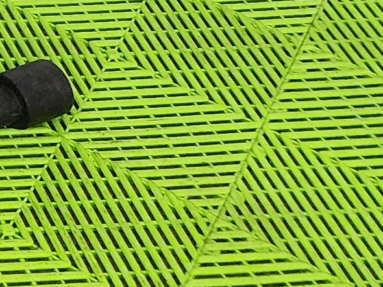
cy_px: -545
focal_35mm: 156
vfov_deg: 8.2
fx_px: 1725
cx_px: -734
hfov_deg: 9.9
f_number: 1.8
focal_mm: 6.4
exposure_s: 1/120
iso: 250
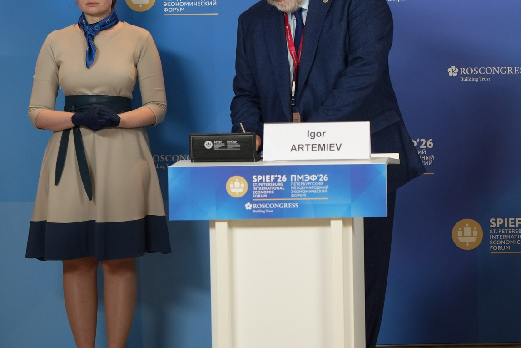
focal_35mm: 96
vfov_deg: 14.1
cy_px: 30
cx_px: 494
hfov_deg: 20.7
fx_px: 1389
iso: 1600
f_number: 3.5
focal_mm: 43
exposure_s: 1/200
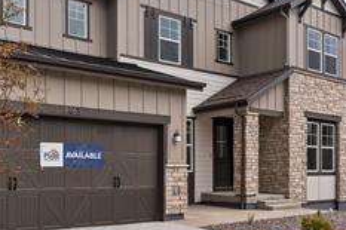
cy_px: 62
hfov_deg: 44.5
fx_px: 423
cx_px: 187
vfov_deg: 30.1
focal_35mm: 44
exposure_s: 1/160
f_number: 8
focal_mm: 16
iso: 320
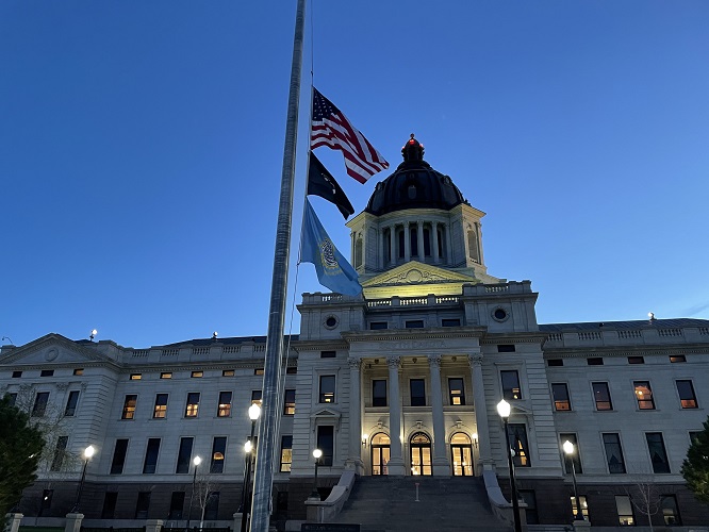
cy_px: 266
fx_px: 533
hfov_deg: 67.3
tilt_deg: +27.8
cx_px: 354
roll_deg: -0.6
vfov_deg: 53.1
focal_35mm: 26
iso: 160
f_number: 1.6
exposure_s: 1/60
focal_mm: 4.2
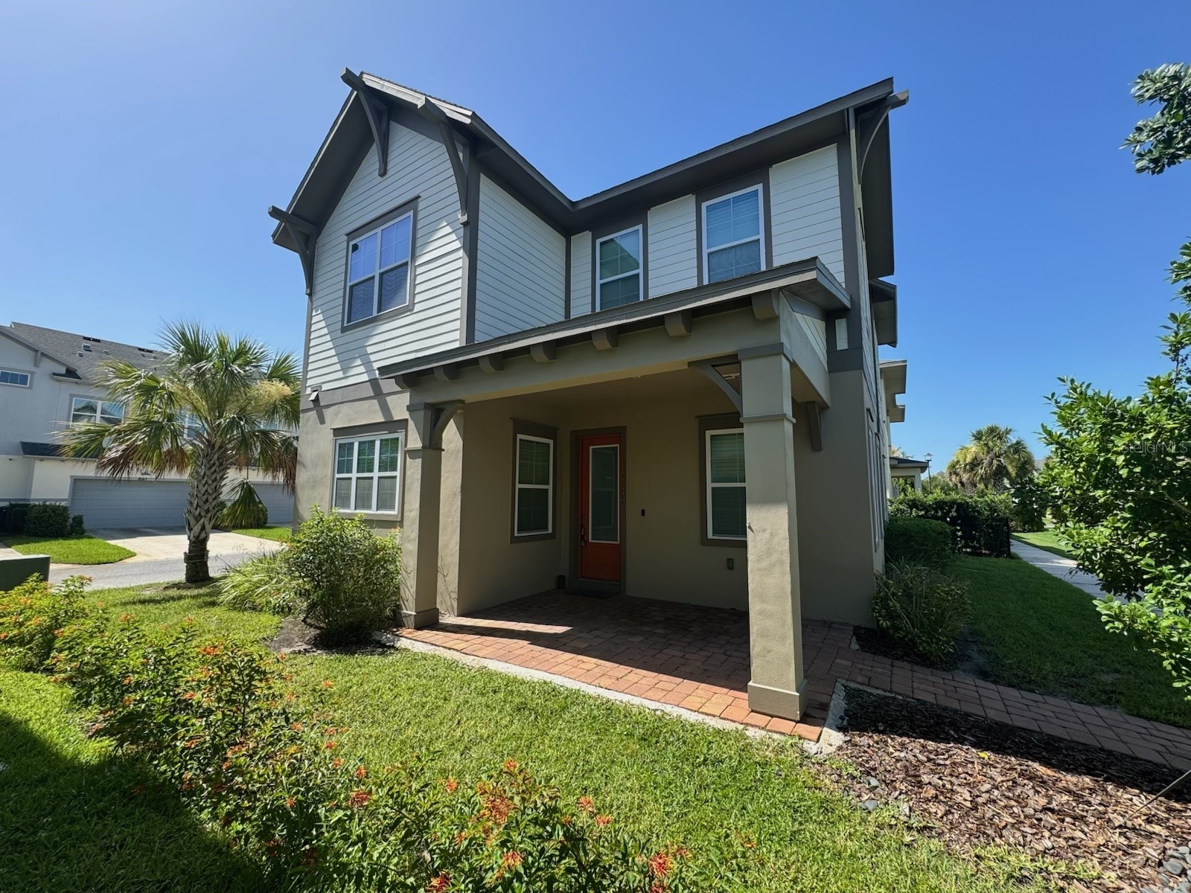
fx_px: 482
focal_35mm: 14
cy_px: 446
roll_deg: -0.3
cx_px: 596
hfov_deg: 102.1
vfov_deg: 85.7
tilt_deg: +6.4
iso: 40
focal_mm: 2.22
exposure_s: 1/501
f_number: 2.2
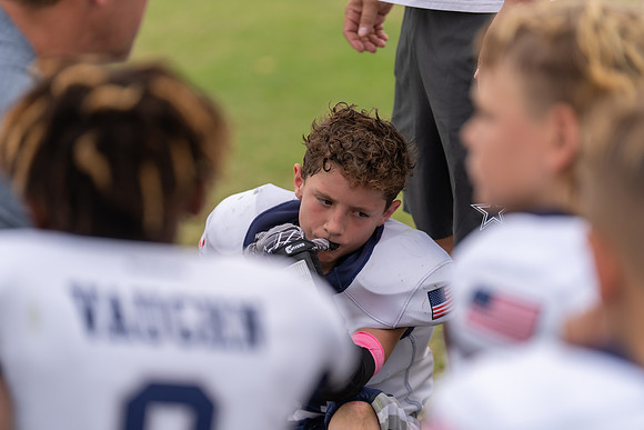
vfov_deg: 9.2
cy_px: 215
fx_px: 2684
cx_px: 322
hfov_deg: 13.7
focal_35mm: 150
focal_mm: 150
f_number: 2.8
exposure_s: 1/640
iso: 100
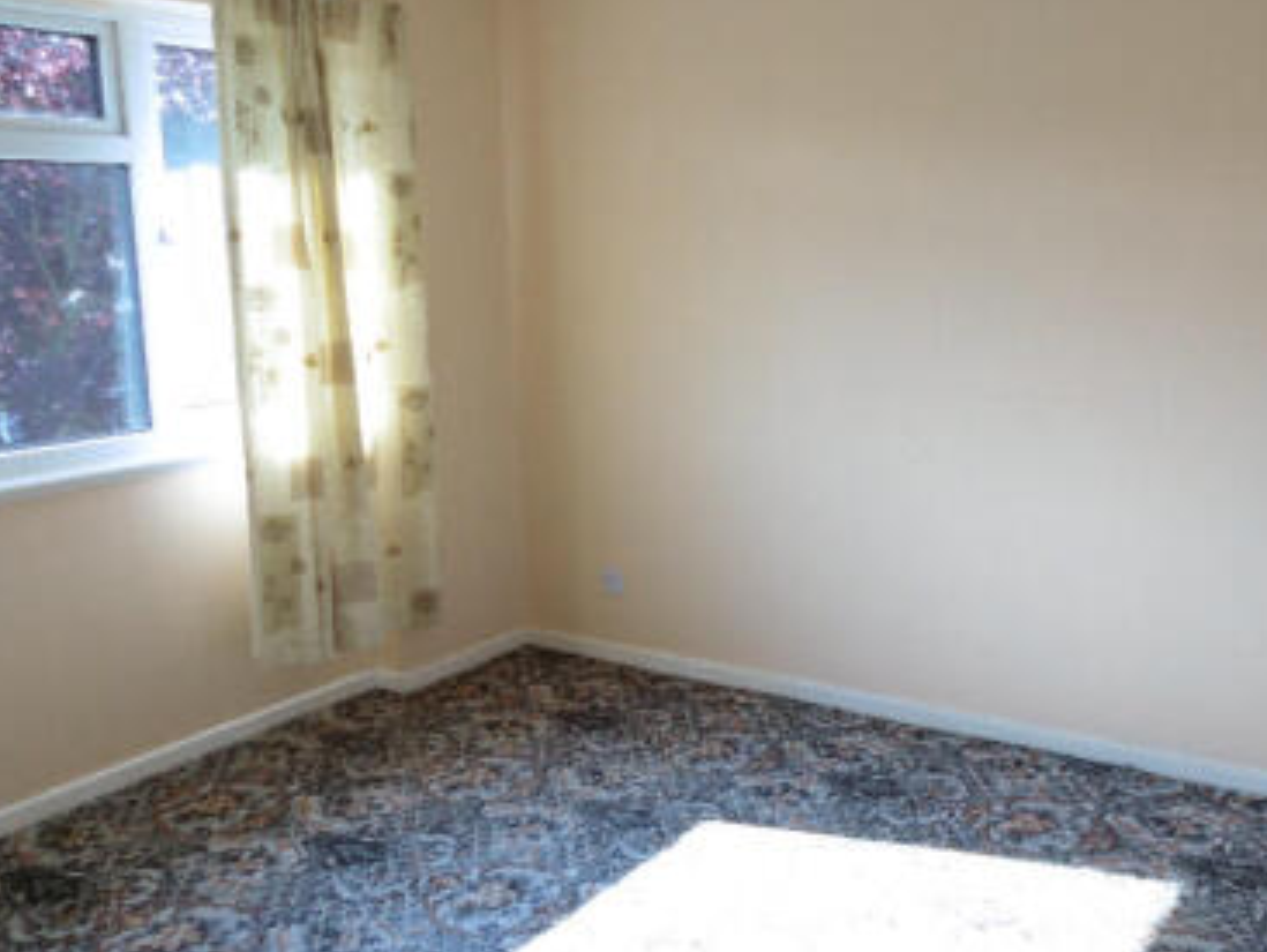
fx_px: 1282
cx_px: 801
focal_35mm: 35
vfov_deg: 40.7
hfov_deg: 52.0
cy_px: 473
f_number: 3
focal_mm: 4
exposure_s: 1/160
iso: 100
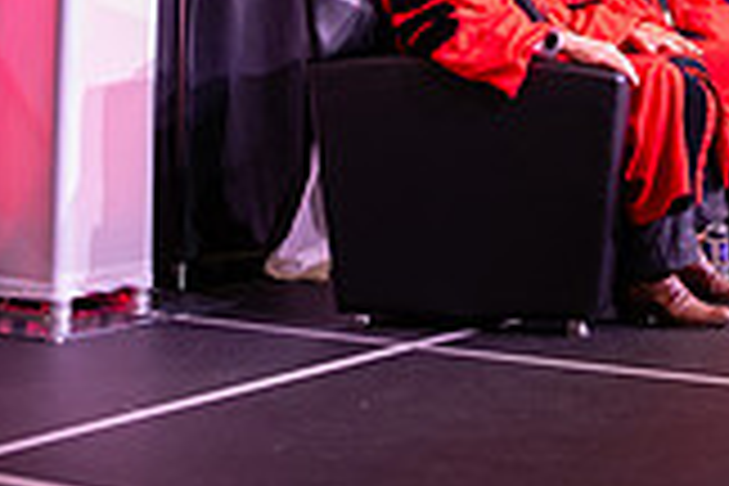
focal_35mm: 96
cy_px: -136
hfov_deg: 19.7
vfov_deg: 13.7
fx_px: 1944
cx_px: 923
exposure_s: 1/200
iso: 640
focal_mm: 24
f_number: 2.8
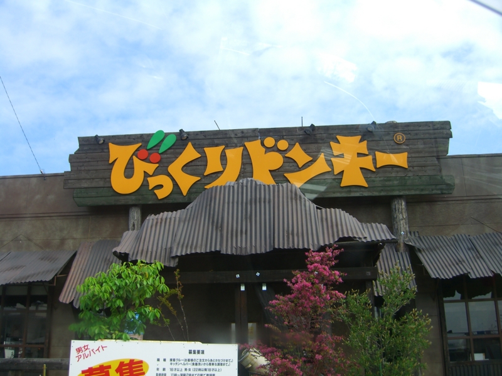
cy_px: 188
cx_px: 251
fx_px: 551
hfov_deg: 49.0
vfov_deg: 37.7
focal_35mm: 38
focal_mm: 7.9
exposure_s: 1/160
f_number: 2.8
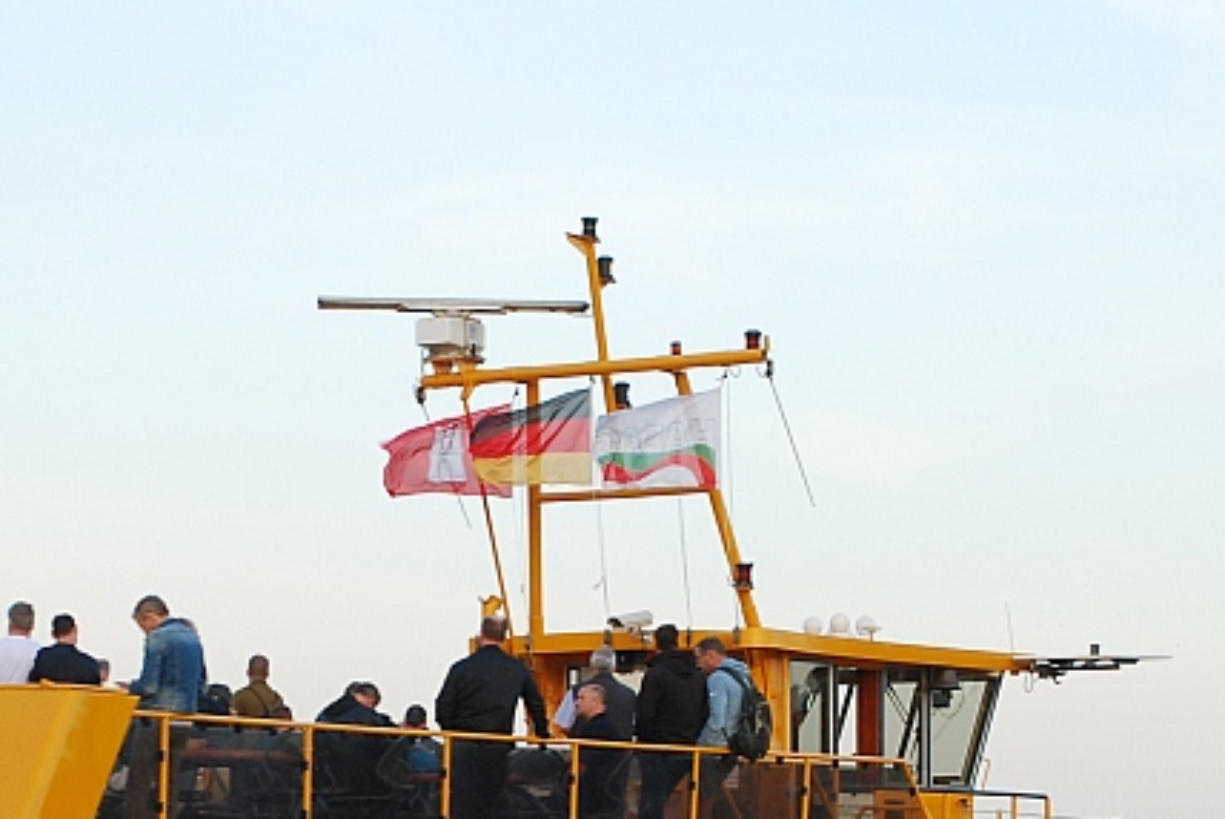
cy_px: 875
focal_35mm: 158
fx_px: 5380
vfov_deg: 8.6
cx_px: 378
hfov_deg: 13.0
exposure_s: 1/60
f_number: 7.1
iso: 200
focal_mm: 44
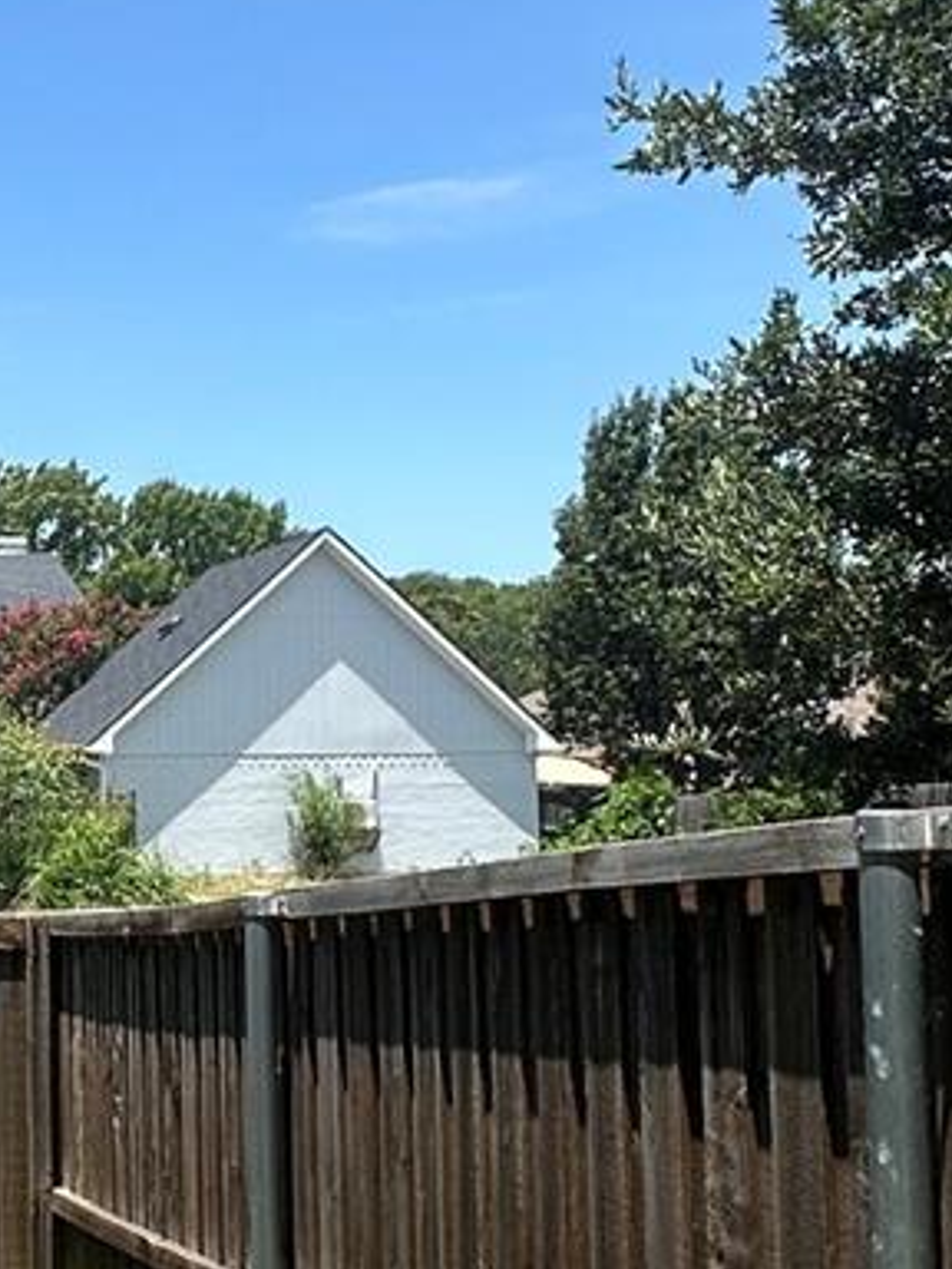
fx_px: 2053
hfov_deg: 24.4
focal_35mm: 56
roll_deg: -0.3
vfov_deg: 34.3
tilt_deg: +2.8
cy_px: 747
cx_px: -86
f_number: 2.2
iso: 50
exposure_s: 1/1319
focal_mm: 2.22
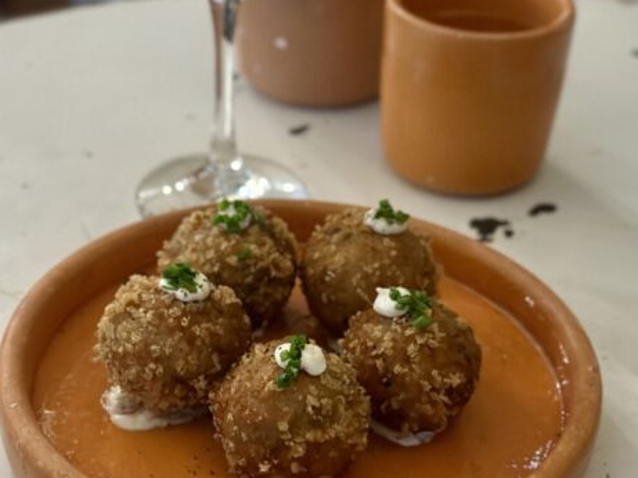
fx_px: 922
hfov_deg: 38.2
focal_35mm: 50
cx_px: 311
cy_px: 232
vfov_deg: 29.1
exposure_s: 1/30
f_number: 1.78
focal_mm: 6.86
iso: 800
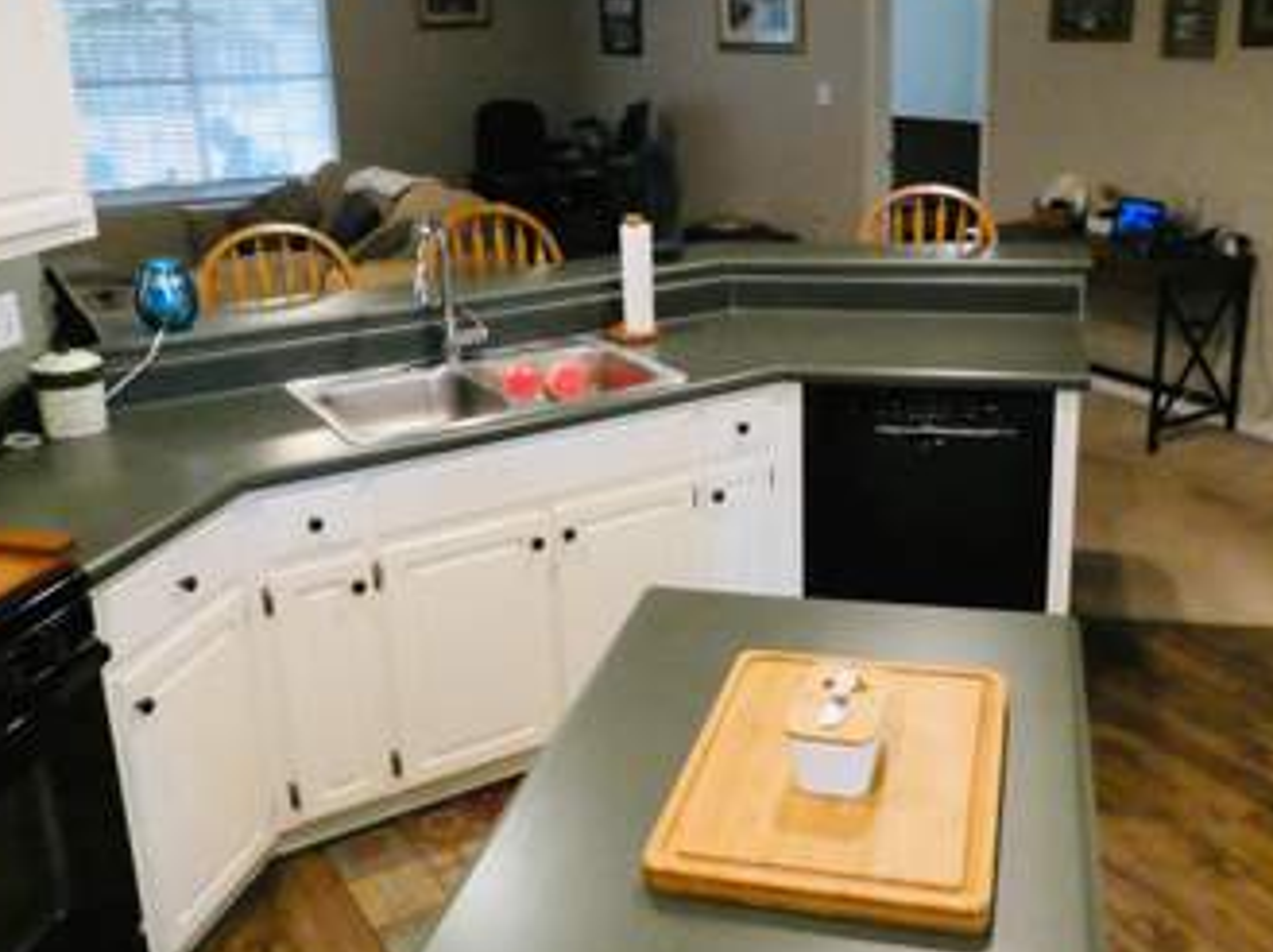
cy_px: 397
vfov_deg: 40.5
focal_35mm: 35
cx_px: 689
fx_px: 1286
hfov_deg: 52.6
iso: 1250
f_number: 3.3
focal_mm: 4.3
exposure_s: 1/60
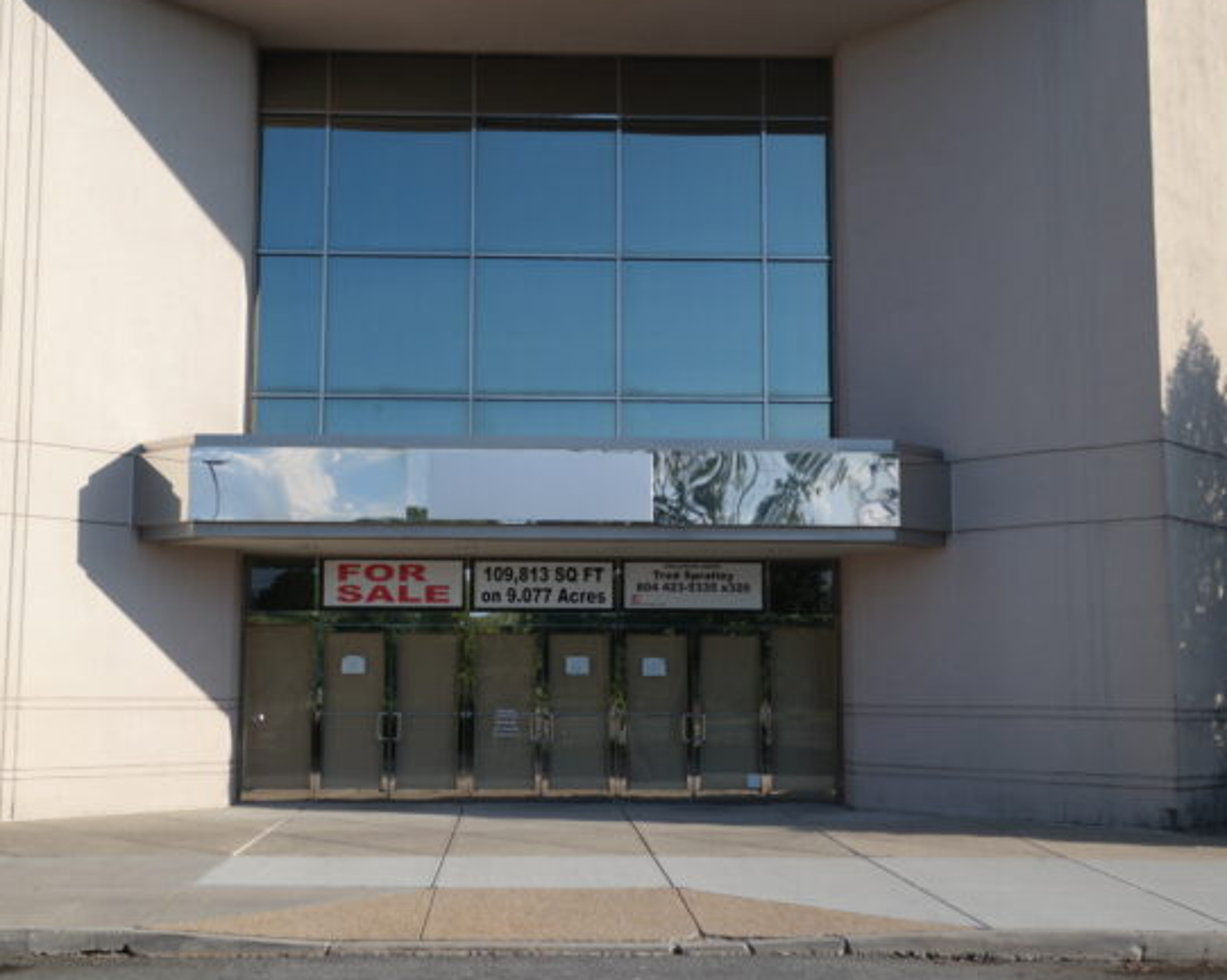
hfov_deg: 45.8
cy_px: 495
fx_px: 1452
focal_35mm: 40
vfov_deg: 37.3
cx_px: 560
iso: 100
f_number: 6.3
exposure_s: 1/250
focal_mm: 20
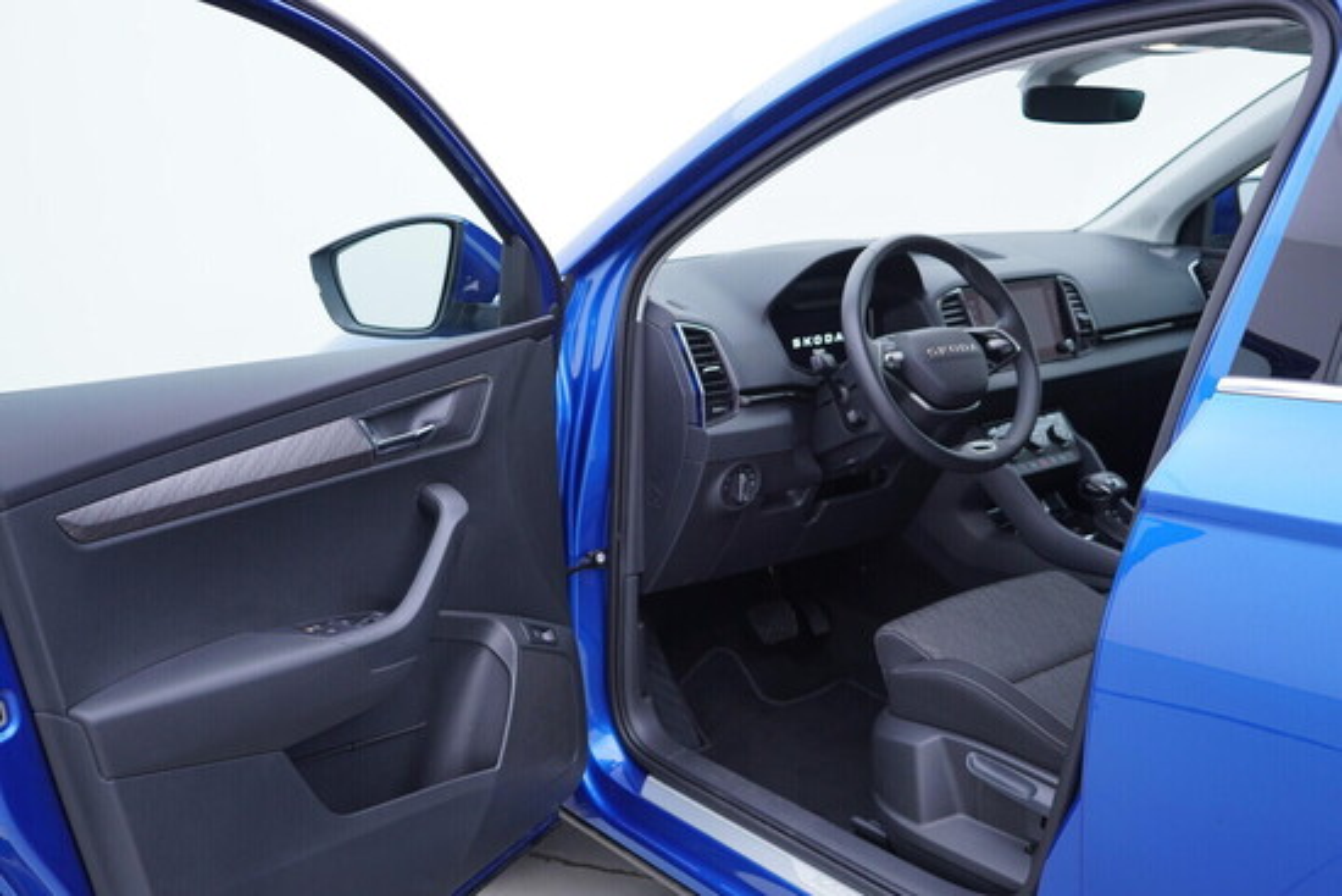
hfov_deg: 53.1
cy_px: 448
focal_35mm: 36
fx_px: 1342
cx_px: 671
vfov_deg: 36.9
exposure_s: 1/40
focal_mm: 24
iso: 125
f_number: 2.8
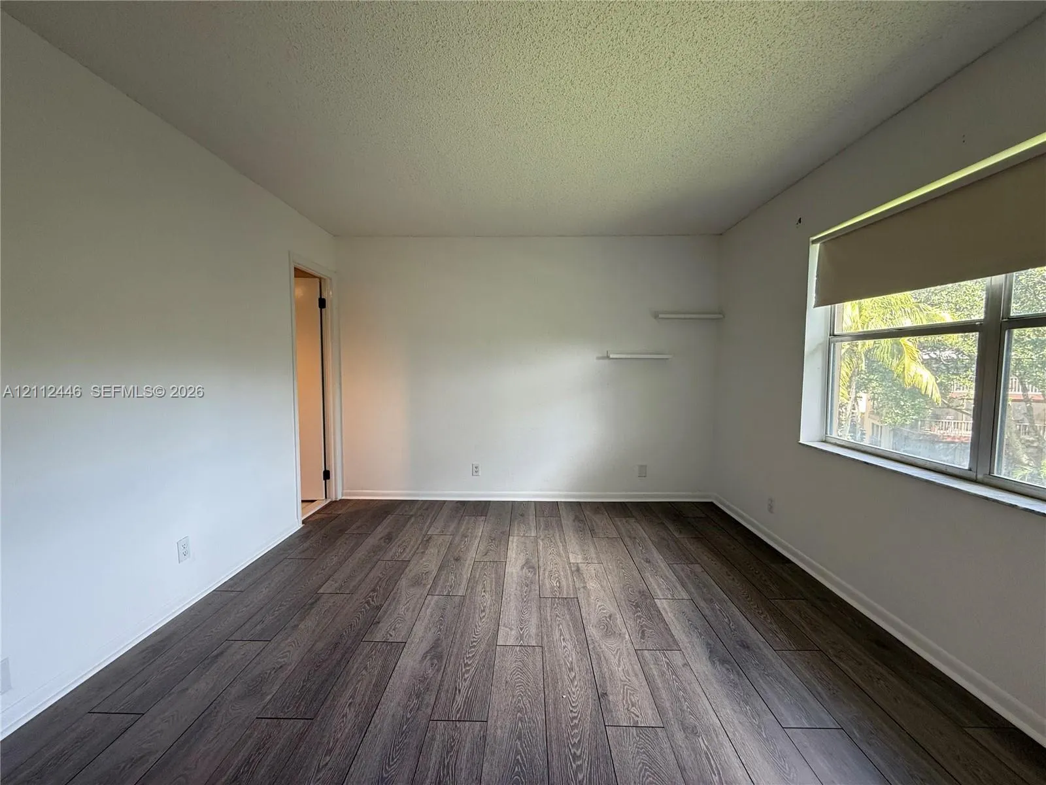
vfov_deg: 85.7
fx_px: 423
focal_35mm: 14
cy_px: 392
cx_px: 523
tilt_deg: -3.4
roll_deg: +0.2
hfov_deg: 102.1
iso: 160
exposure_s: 1/120
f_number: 2.2
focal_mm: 2.22
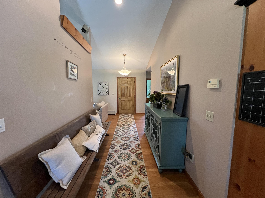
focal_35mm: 13
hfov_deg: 106.2
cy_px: 99
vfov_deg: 89.9
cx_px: 132
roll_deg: +0.2
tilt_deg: -5.4
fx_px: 100
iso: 400
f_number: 1.8
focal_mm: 1.57
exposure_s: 1/60
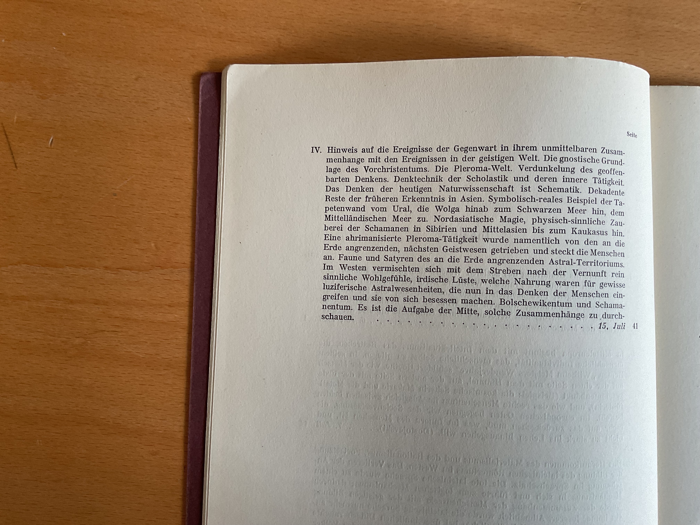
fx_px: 586
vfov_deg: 48.2
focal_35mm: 29
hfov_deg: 61.7
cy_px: 262
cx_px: 350
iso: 80
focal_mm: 3
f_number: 1.8
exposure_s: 1/60
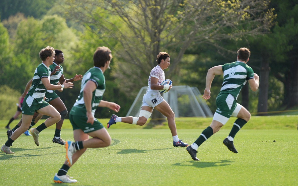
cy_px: 97
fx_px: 1665
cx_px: 148
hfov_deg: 10.2
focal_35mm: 205
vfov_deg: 6.4
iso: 100
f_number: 2.8
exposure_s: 1/1000
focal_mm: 200
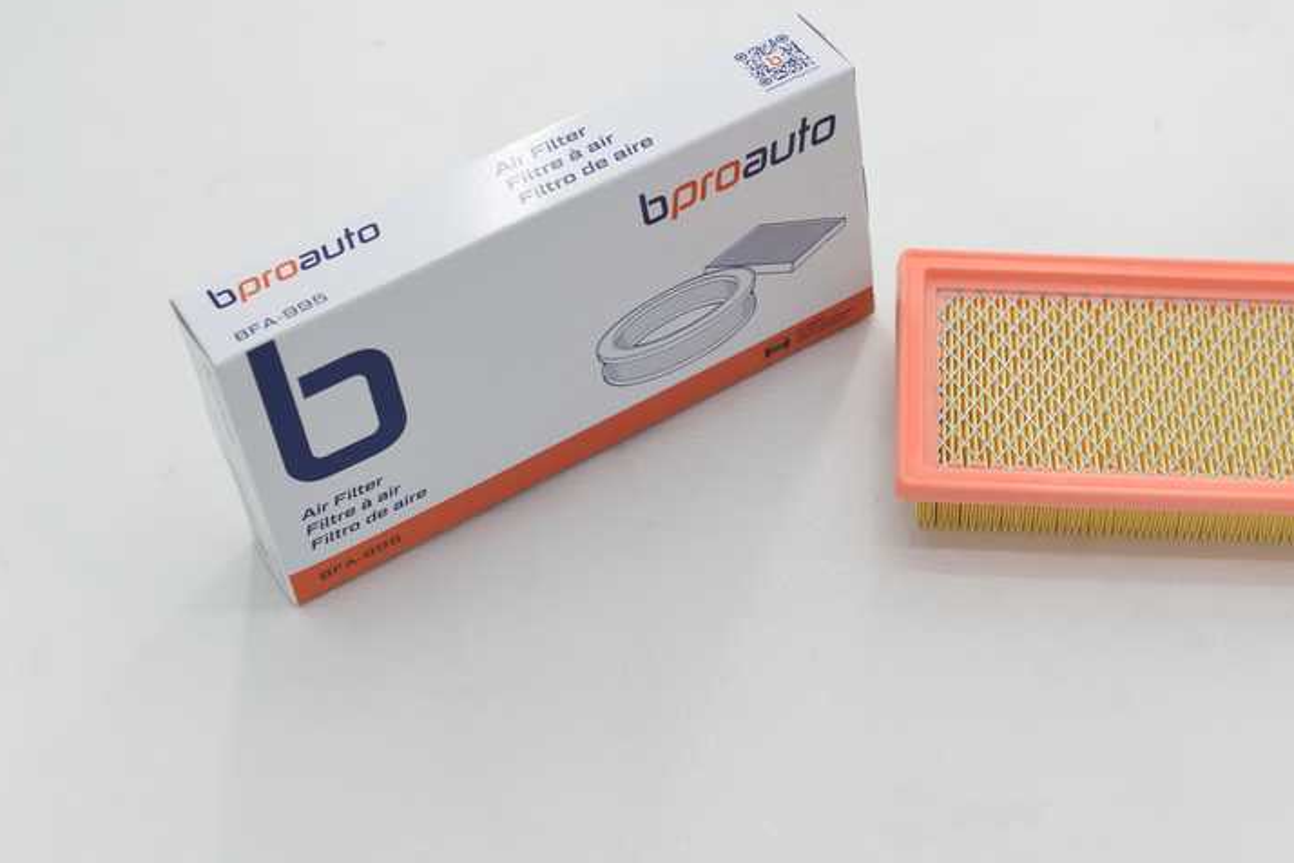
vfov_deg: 19.4
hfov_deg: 28.7
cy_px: 324
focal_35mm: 70
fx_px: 2516
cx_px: 857
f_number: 4.5
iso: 100
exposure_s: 1/80
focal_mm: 50
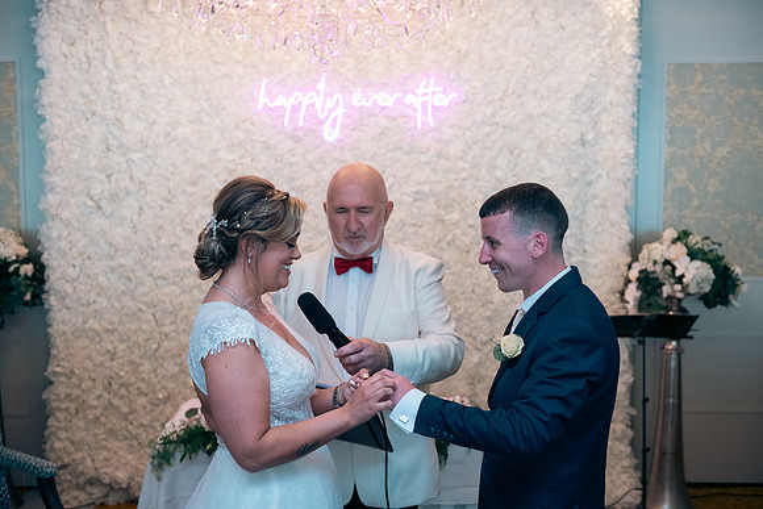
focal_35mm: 44
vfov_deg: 30.5
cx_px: 382
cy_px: 254
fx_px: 933
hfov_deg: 44.5
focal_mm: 44
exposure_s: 1/160
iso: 640
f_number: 3.5
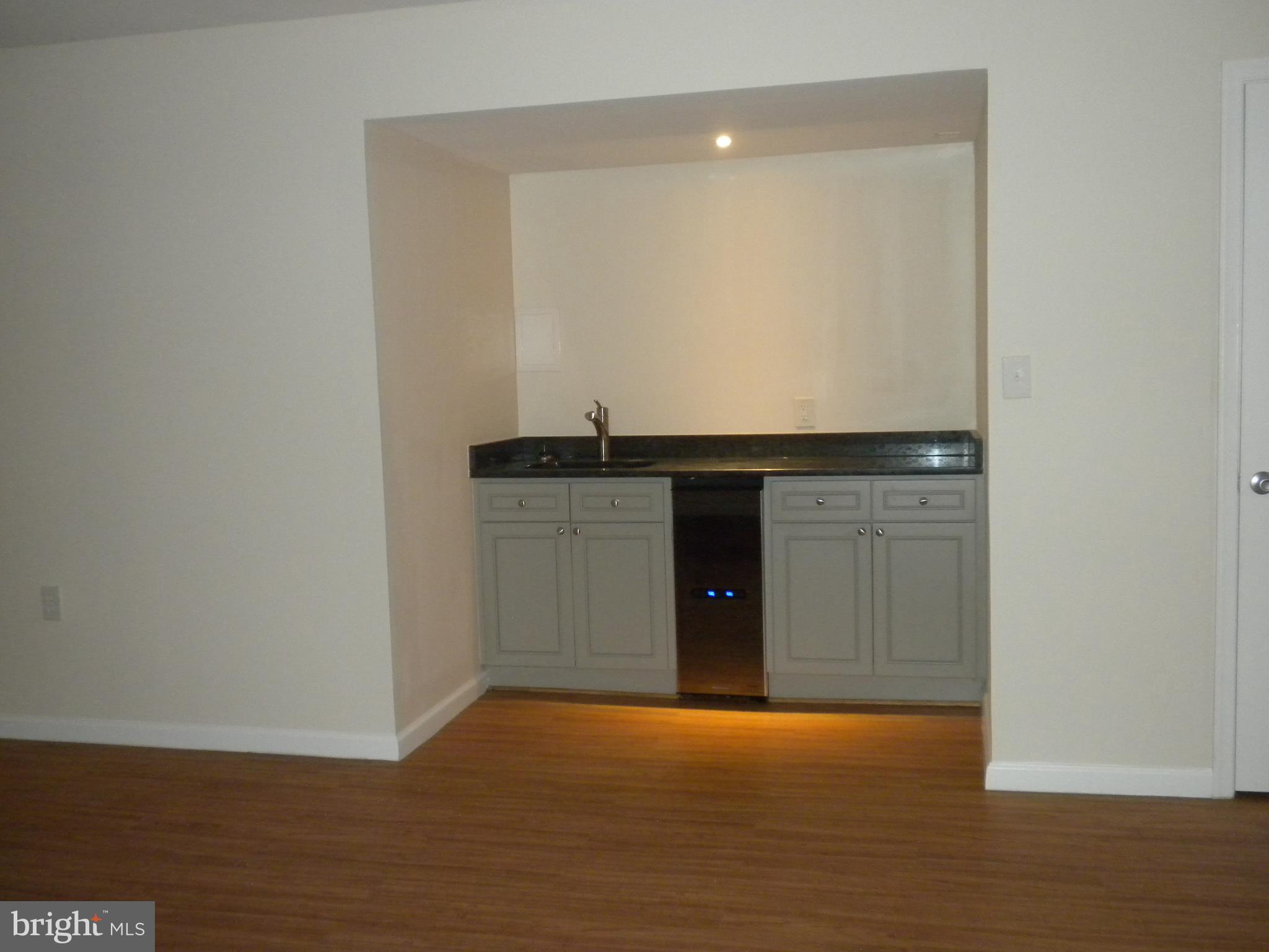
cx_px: 634
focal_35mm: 37
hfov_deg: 50.1
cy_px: 476
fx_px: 1356
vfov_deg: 38.7
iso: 400
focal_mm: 6.6
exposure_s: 1/30
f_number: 3.5
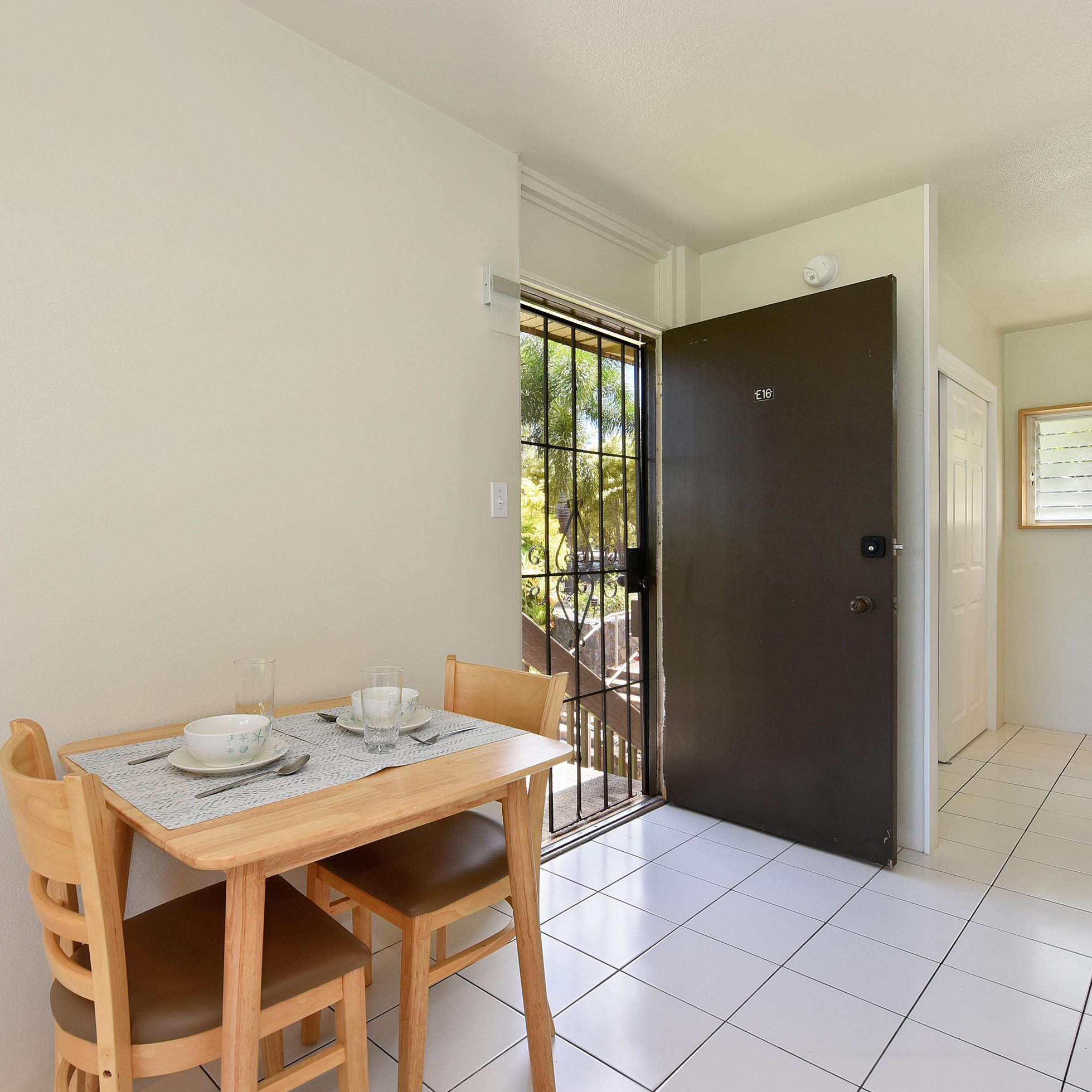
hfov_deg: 74.8
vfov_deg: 74.8
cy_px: 551
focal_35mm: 20
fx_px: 714
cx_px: 540
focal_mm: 15
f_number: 16
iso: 2500
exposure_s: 1/60
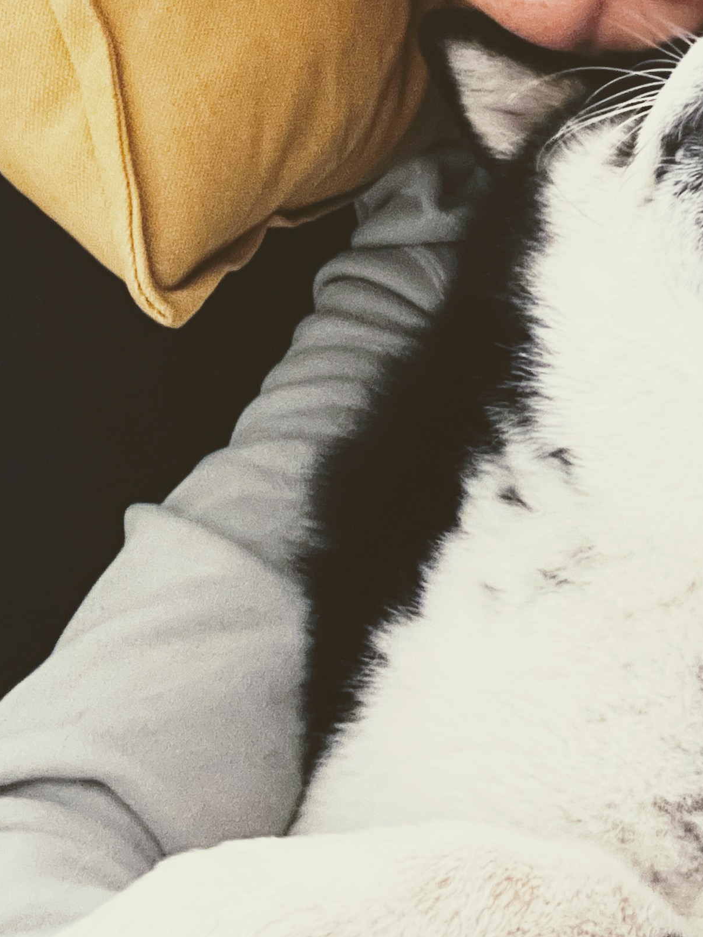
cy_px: 46
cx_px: 565
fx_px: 1570
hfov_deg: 24.8
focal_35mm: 58
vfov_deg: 31.3
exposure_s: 1/7
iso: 800
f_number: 2.2
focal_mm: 2.71
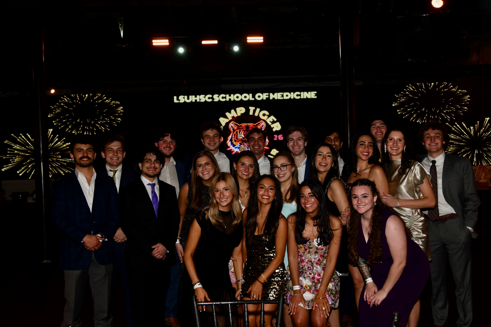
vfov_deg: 36.9
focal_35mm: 36
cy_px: 164
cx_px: 246
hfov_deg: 53.1
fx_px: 491
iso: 100
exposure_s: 1/60
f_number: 4
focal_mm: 24
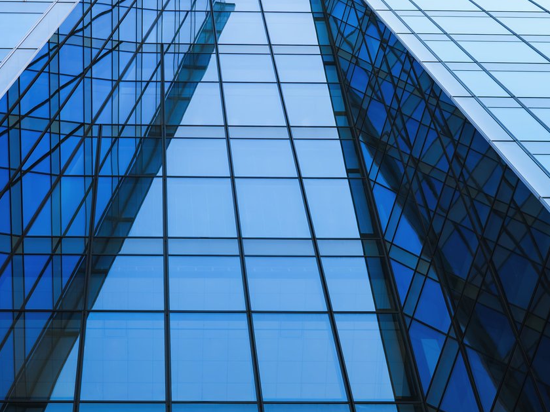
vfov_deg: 14.4
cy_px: 226
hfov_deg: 19.0
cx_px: 198
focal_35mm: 103
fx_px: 1636
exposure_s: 1/250
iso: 200
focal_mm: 36
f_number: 5.6
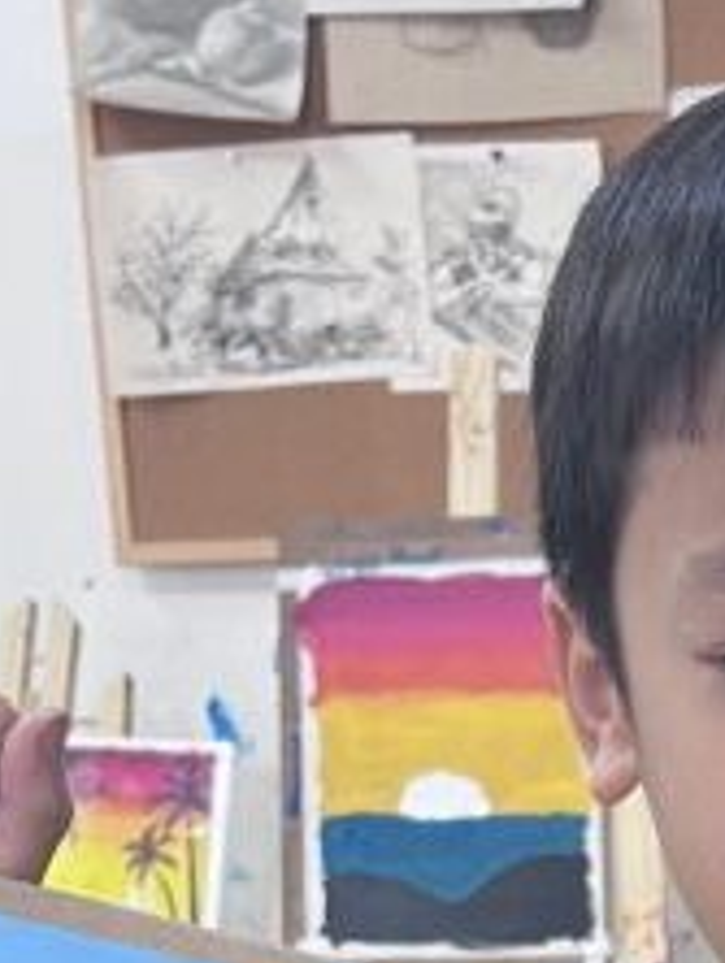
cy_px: 1384
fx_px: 3261
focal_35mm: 117
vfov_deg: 15.7
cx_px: 847
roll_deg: +1.4
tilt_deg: -15.0
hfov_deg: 12.4
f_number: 1.5
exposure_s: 1/50
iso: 80
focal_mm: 5.7
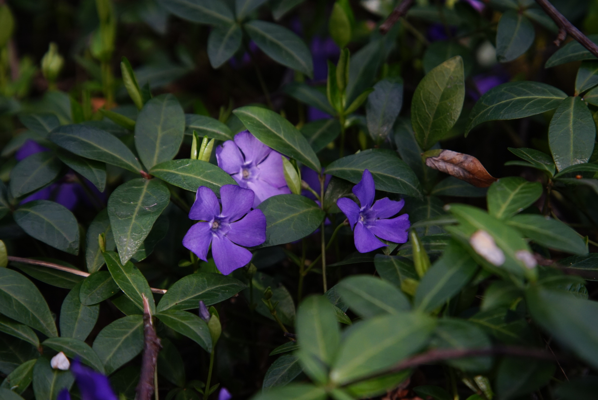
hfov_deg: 19.4
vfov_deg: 13.1
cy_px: 200
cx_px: 299
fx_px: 1745
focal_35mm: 105
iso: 800
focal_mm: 105
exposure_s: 1/640
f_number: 7.1
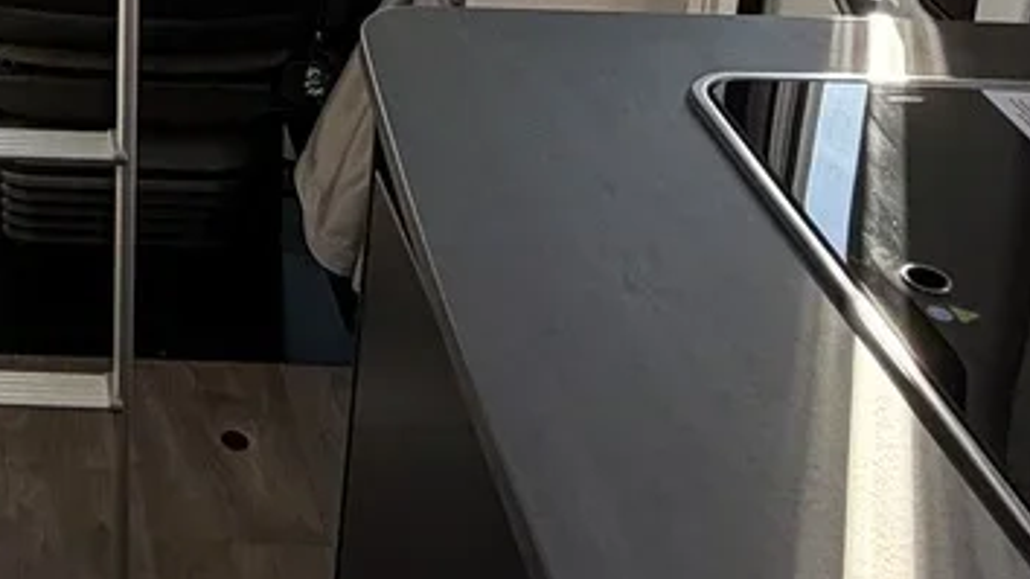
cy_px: -489
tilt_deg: -15.7
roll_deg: +0.0
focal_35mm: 69
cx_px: -148
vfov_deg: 15.0
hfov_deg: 27.5
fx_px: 1884
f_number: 2.2
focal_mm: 2.22
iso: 80
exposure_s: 1/121
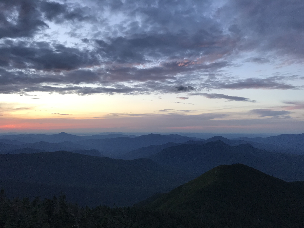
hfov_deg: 63.4
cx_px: 152
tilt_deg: +3.6
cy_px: 114
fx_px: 246
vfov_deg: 49.7
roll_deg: -0.1
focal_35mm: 28
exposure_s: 1/120
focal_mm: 3.99
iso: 40
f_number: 1.8
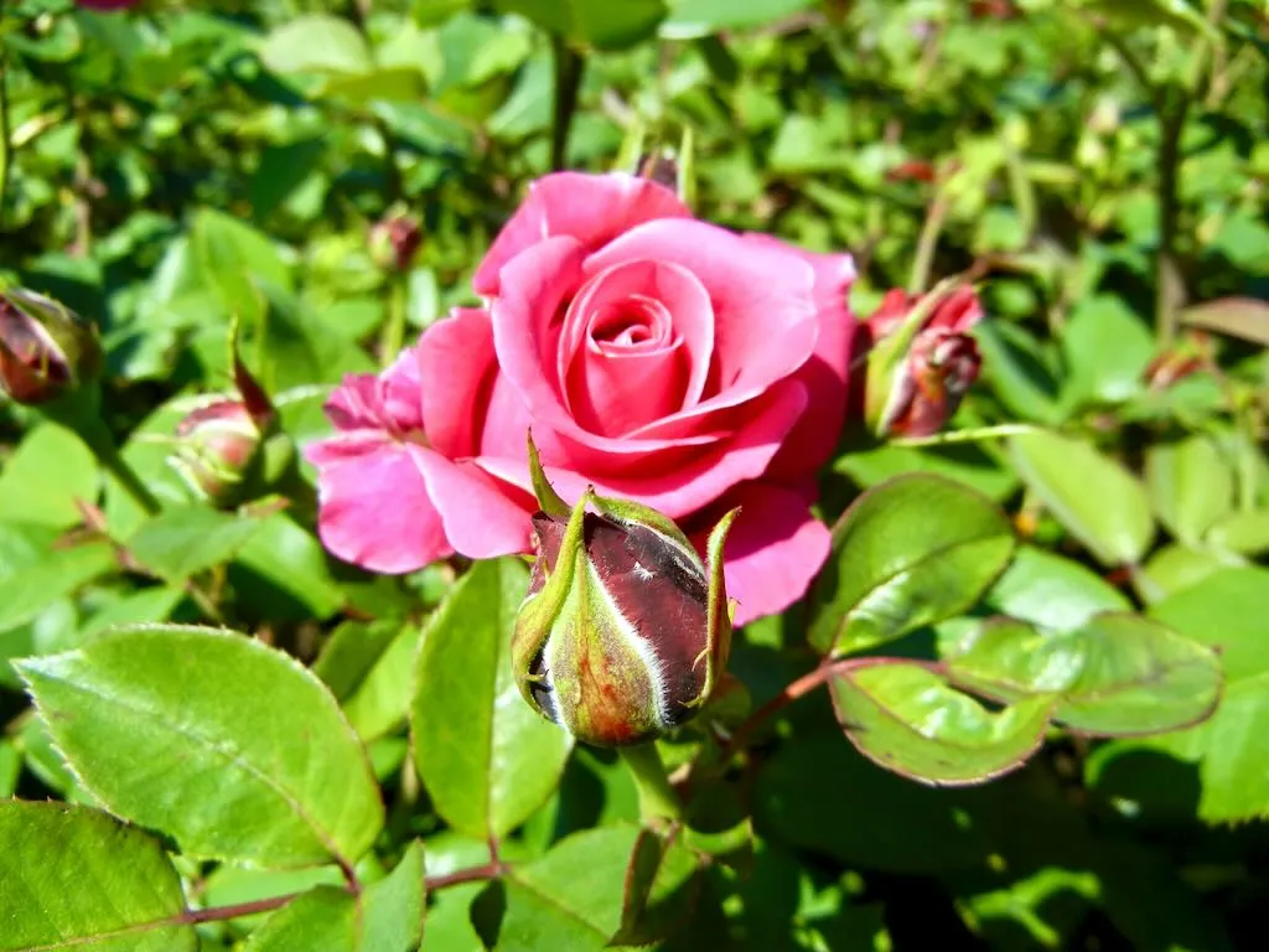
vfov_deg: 46.8
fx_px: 1100
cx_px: 634
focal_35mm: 30
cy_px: 476
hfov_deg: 60.0
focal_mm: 5.4
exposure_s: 1/922
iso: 160
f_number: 3.5
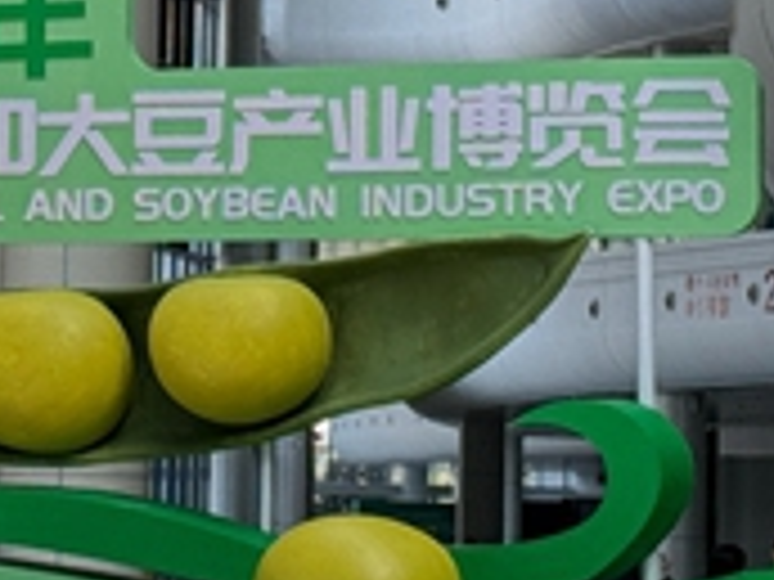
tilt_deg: +4.6
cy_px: 13
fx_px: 4986
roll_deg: -1.0
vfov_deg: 6.6
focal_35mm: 223
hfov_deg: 8.9
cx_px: 198
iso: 64
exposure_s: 1/568
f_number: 1.78
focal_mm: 6.76
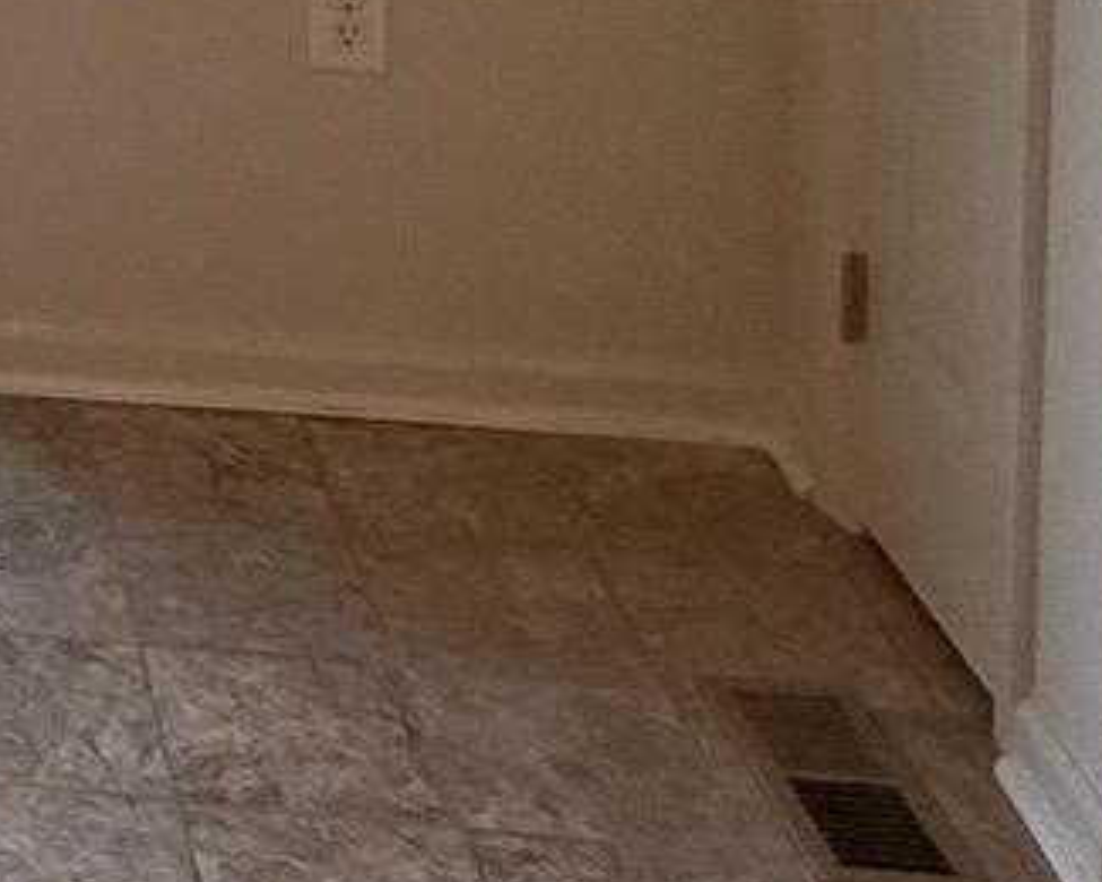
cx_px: -800
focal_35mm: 86
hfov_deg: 18.2
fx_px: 2805
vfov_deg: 15.2
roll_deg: +1.4
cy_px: -753
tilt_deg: -4.1
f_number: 2.2
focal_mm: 2.22
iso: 100
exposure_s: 1/120
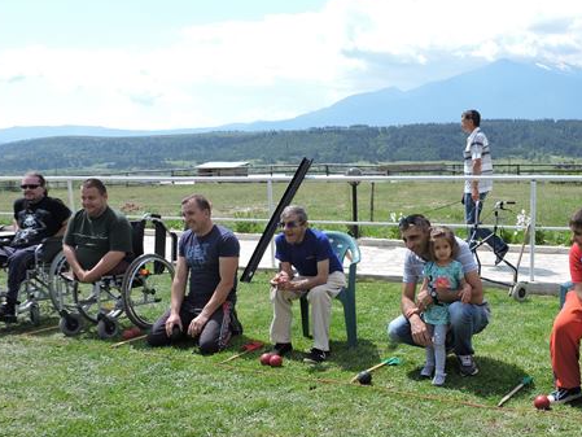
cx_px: 399
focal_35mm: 47
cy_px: 303
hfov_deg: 39.8
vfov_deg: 30.6
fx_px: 790
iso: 100
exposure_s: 1/800
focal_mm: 5.9
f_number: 3.2
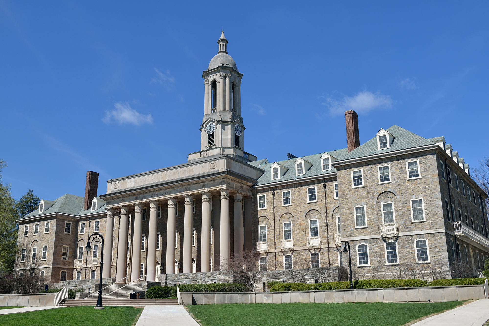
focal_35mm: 36
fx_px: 489
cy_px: 163
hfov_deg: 53.1
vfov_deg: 36.9
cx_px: 244
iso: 200
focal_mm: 36
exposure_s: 1/100
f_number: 10
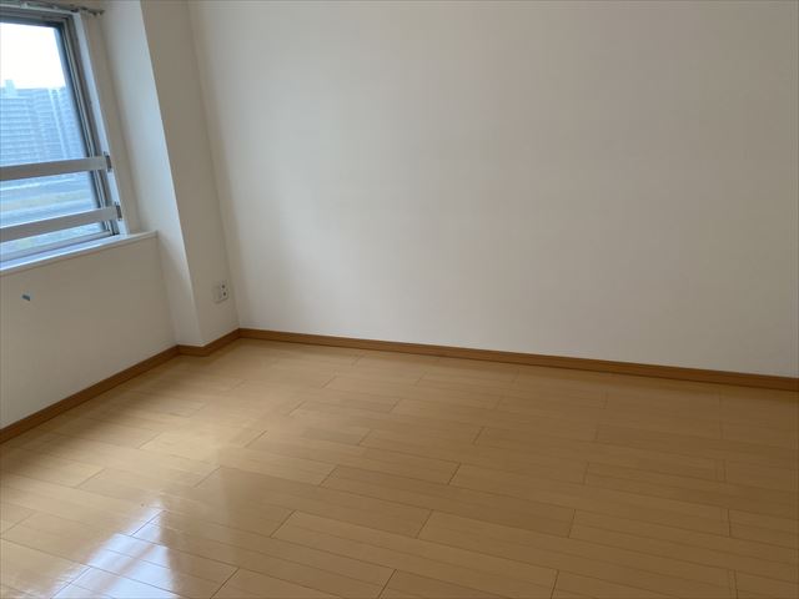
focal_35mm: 26
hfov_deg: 67.3
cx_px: 400
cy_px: 300
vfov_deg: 53.1
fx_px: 600
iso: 100
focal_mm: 4.25
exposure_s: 1/100
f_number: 1.8
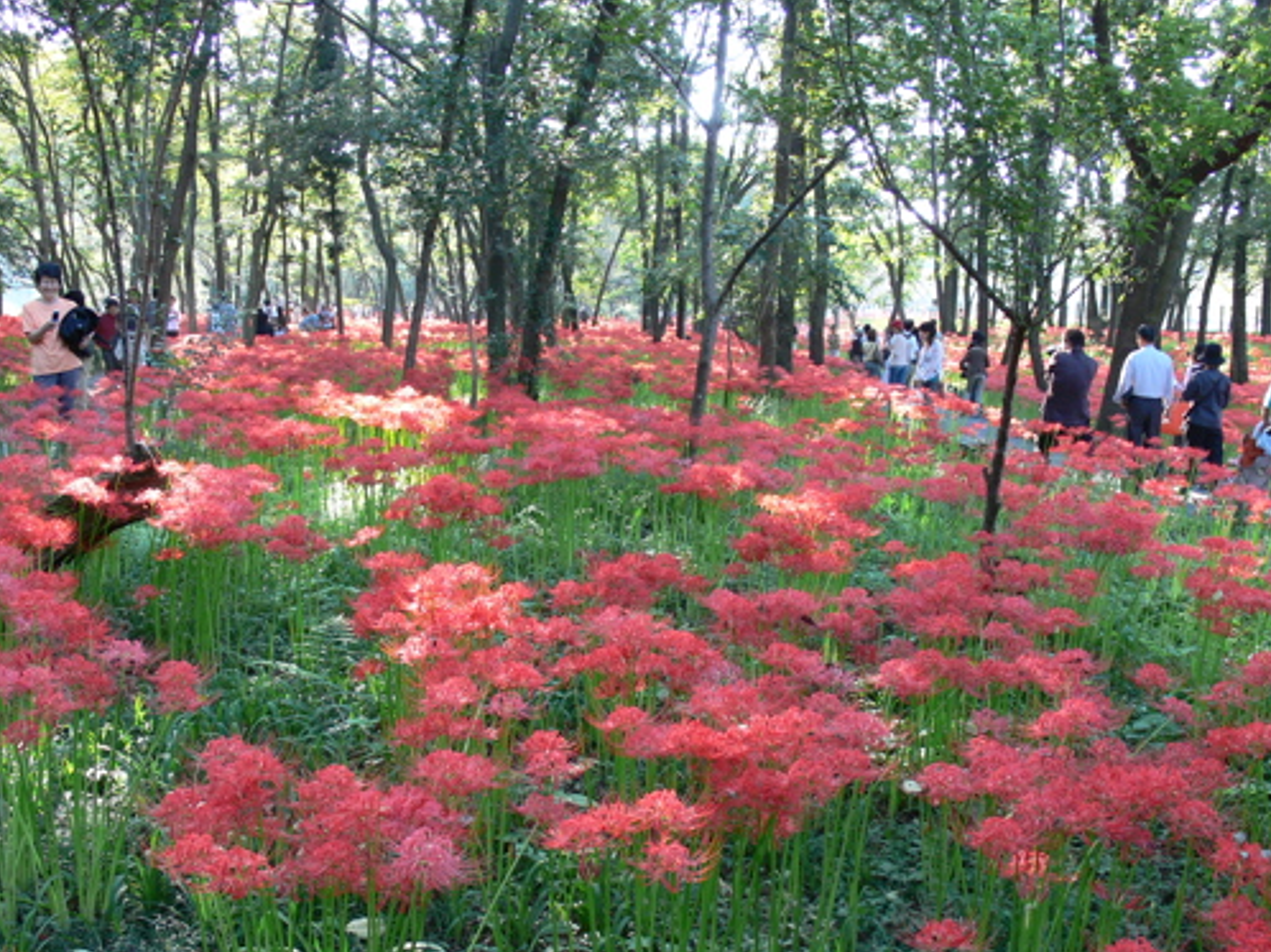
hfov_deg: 42.1
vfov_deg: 32.1
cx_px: 656
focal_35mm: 45
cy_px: 539
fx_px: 1651
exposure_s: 1/30
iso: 80
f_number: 2.8
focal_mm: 7.4
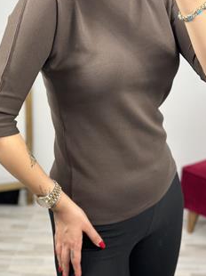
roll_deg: +3.1
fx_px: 509
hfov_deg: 22.8
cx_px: 77
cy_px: 121
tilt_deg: -34.3
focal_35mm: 64
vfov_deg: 30.3
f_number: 1.78
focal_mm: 6.86
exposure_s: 1/50
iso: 100
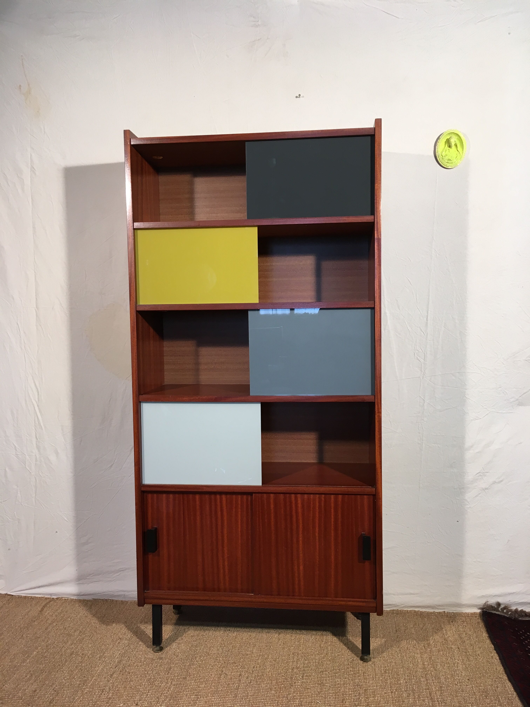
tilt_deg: -4.6
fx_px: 592
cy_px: 354
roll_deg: +1.5
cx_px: 265
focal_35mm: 29
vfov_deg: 61.7
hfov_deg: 48.2
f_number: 2.2
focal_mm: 4.15
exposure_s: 1/33
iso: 40
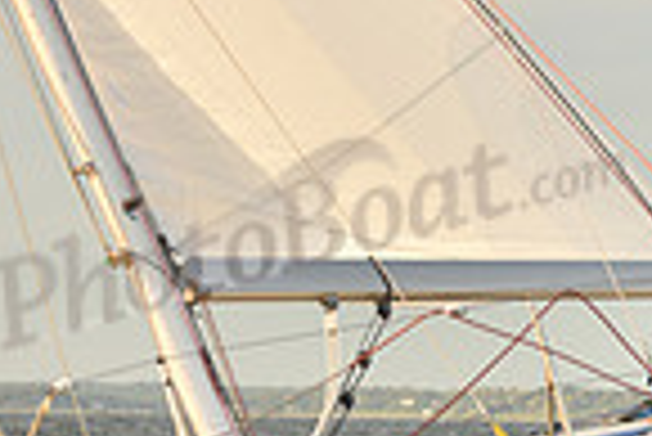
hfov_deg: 7.3
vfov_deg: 4.9
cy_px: 402
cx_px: 863
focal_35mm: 280
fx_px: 5076
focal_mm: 70
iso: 250
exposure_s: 1/640
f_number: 4
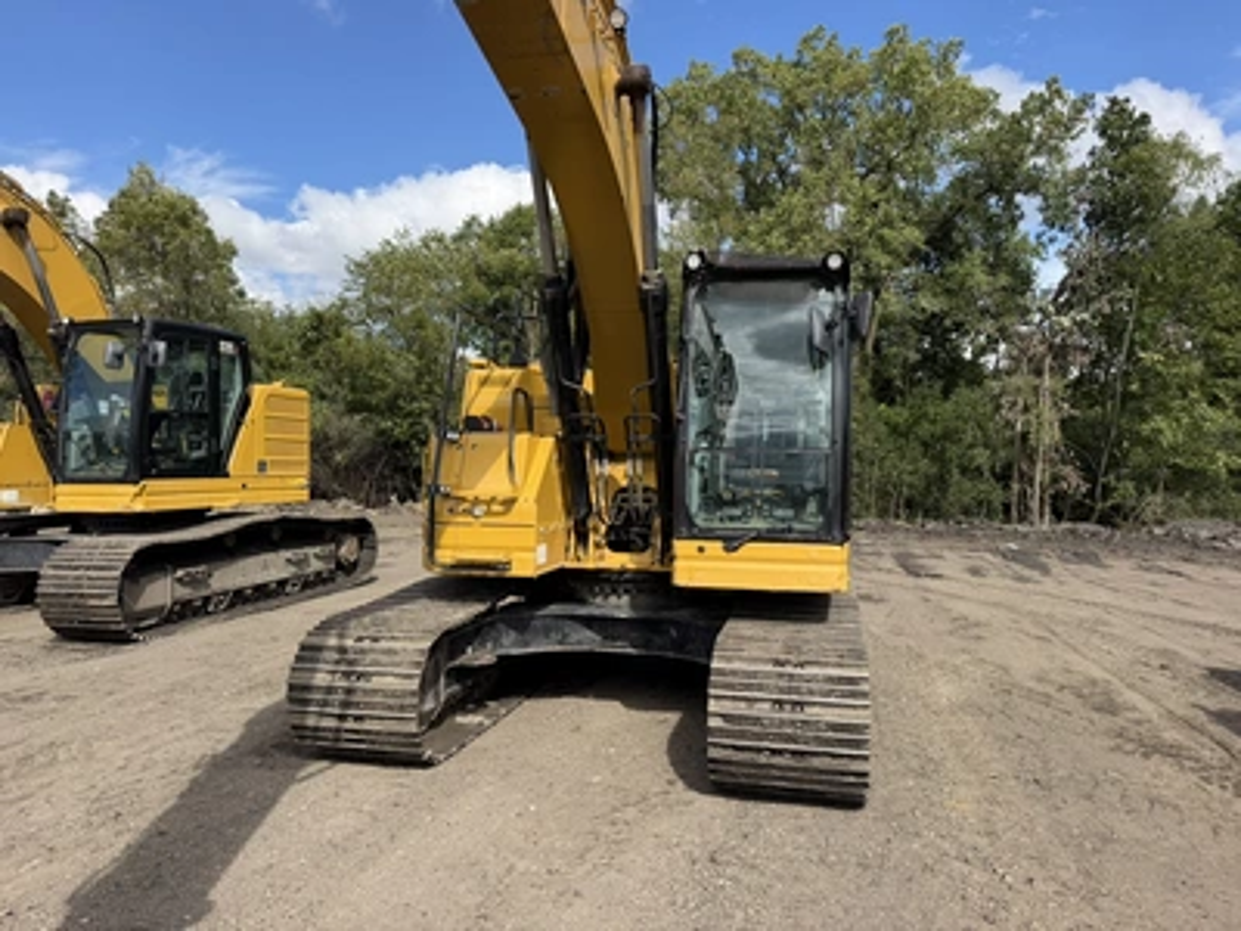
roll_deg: +1.4
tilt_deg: -1.5
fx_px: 860
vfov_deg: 56.8
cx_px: 620
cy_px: 466
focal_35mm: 24
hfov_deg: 71.6
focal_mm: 6.76
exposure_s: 1/4167
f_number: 1.78
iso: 125
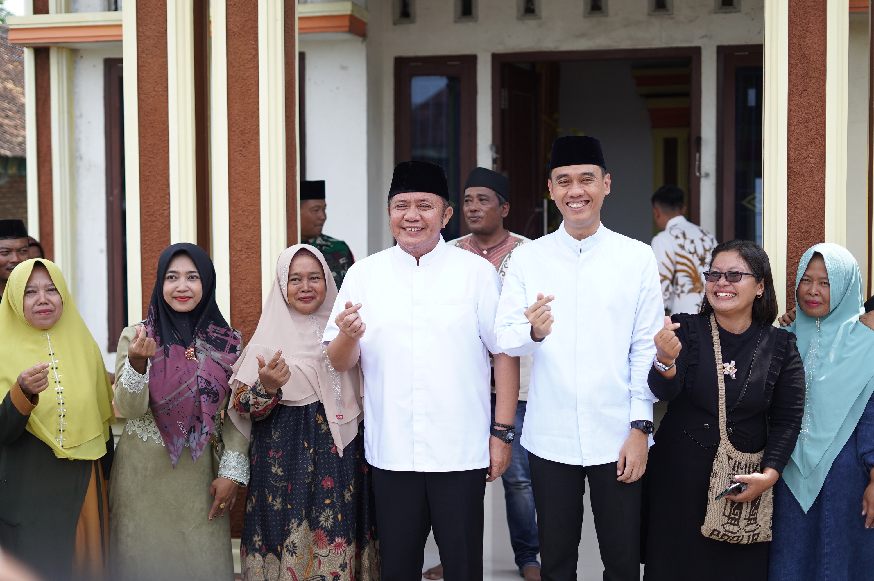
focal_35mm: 50
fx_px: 1213
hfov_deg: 39.6
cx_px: 437
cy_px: 290
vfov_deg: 26.9
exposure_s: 1/2000
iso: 250
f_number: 2.2
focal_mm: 50
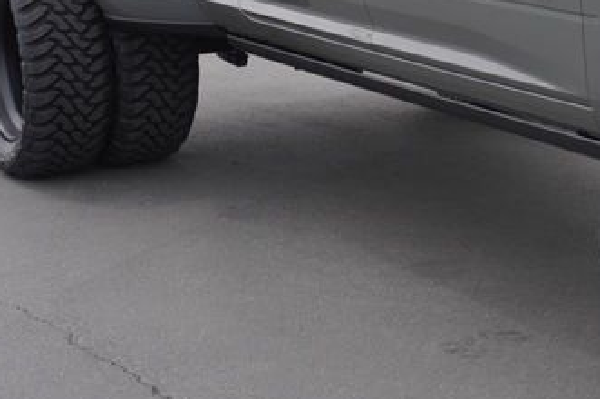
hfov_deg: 20.4
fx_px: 1548
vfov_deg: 14.6
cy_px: 60
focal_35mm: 93
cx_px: 732
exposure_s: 1/160
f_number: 6.3
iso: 100
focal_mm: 20
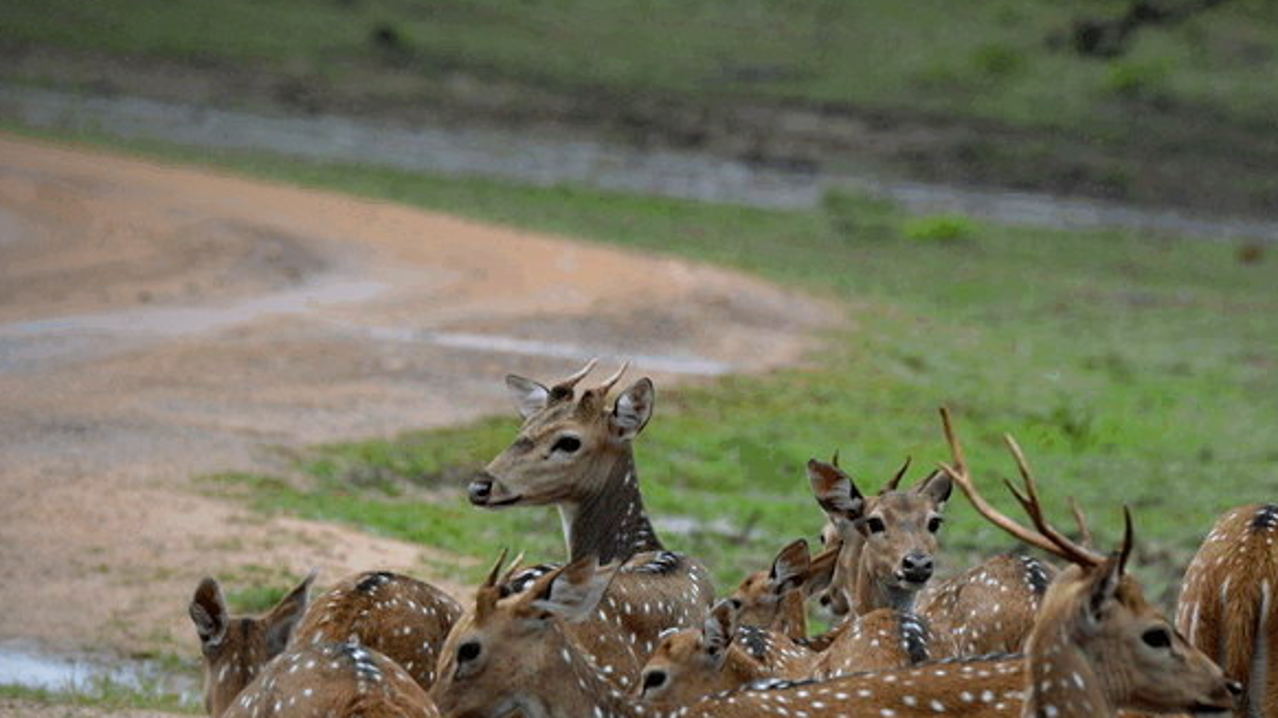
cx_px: 815
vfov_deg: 1.9
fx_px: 22190
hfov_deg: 3.3
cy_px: 606
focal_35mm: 655
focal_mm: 270
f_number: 5.6
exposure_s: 1/320
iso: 250
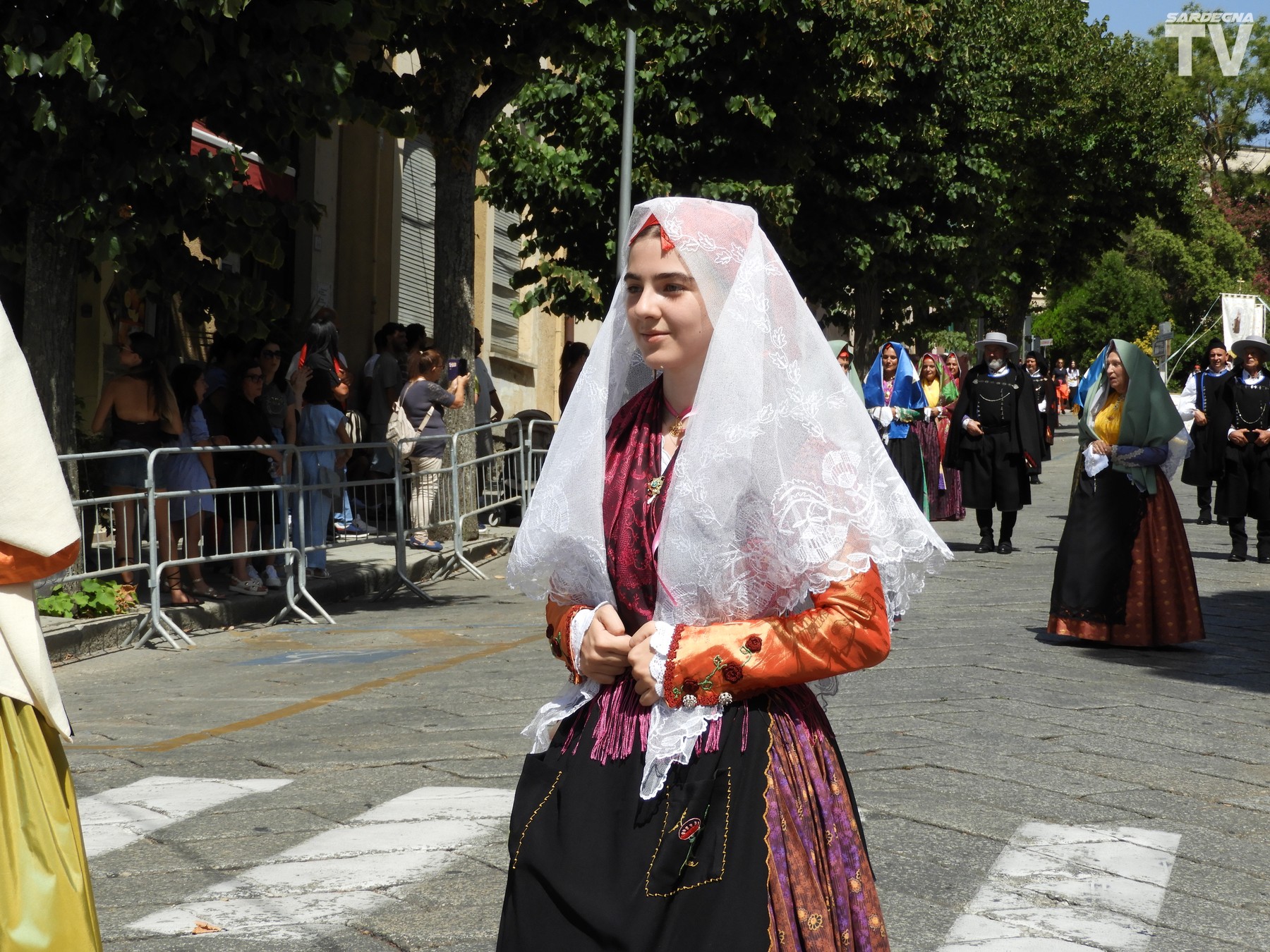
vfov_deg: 18.4
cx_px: 635
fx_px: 2935
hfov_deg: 24.4
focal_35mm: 80
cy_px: 476
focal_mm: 14.3
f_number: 4.5
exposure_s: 1/800
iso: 100
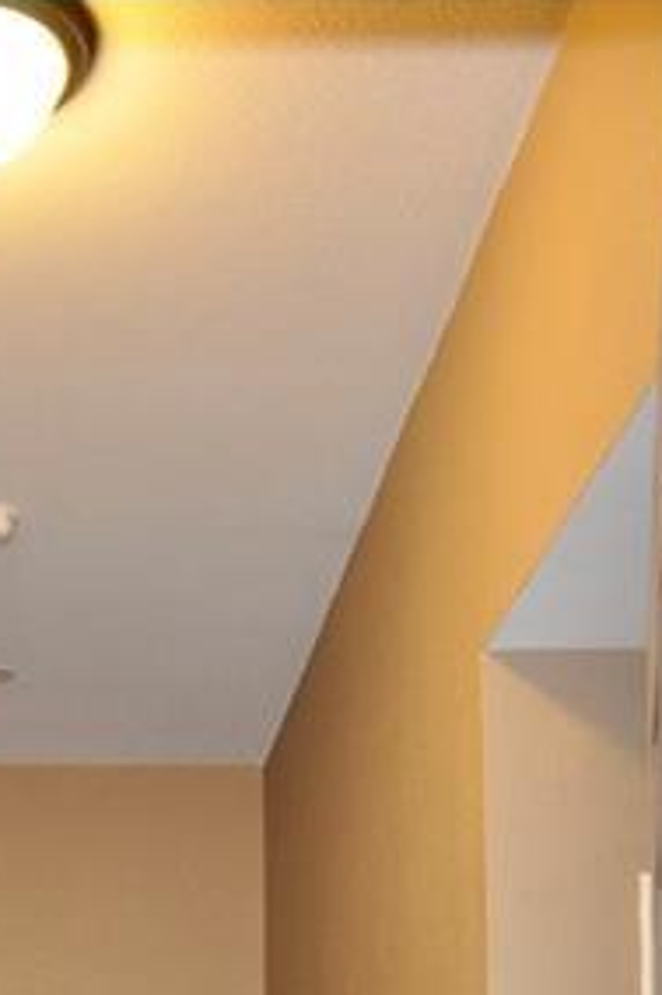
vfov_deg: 23.9
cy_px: 1338
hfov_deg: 17.8
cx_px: -109
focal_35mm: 73
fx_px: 2016
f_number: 3.5
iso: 800
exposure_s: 1/60
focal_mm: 18
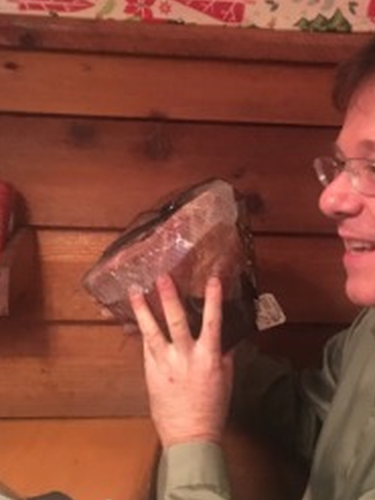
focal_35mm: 43
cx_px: 268
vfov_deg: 43.9
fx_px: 622
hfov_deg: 33.1
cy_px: 241
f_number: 2.2
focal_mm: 4.15
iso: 1250
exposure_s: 1/15
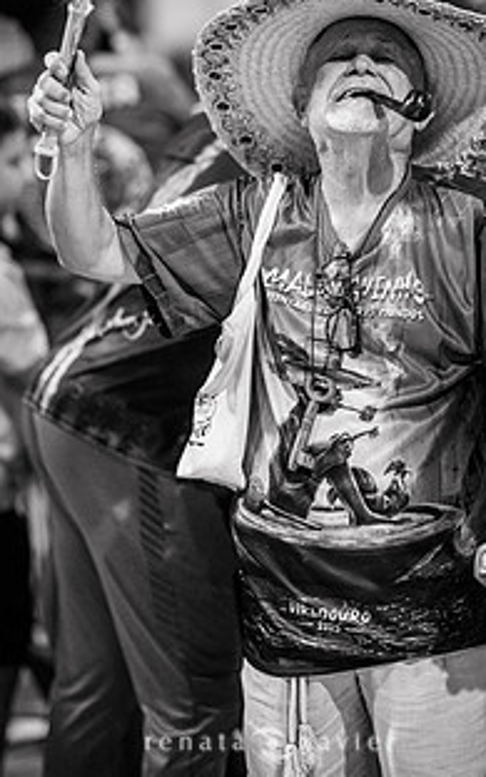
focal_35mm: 125
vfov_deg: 16.6
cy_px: 227
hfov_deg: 10.5
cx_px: 267
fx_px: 2649
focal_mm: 85
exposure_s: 1/800
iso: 1000
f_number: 1.2
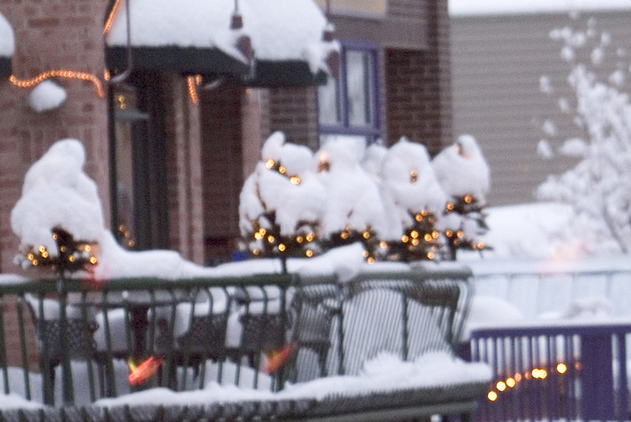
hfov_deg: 3.8
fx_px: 9477
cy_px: 605
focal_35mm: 540
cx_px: 839
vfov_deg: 2.5
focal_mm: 118
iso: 800
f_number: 3.3
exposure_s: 1/125
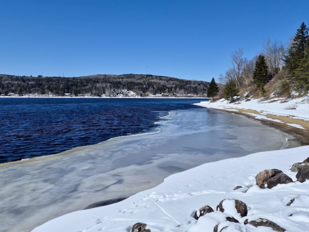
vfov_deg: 49.5
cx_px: 170
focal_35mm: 28
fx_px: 250
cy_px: 94
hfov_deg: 63.3
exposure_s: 1/7696
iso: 50
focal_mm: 5.4
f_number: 1.8
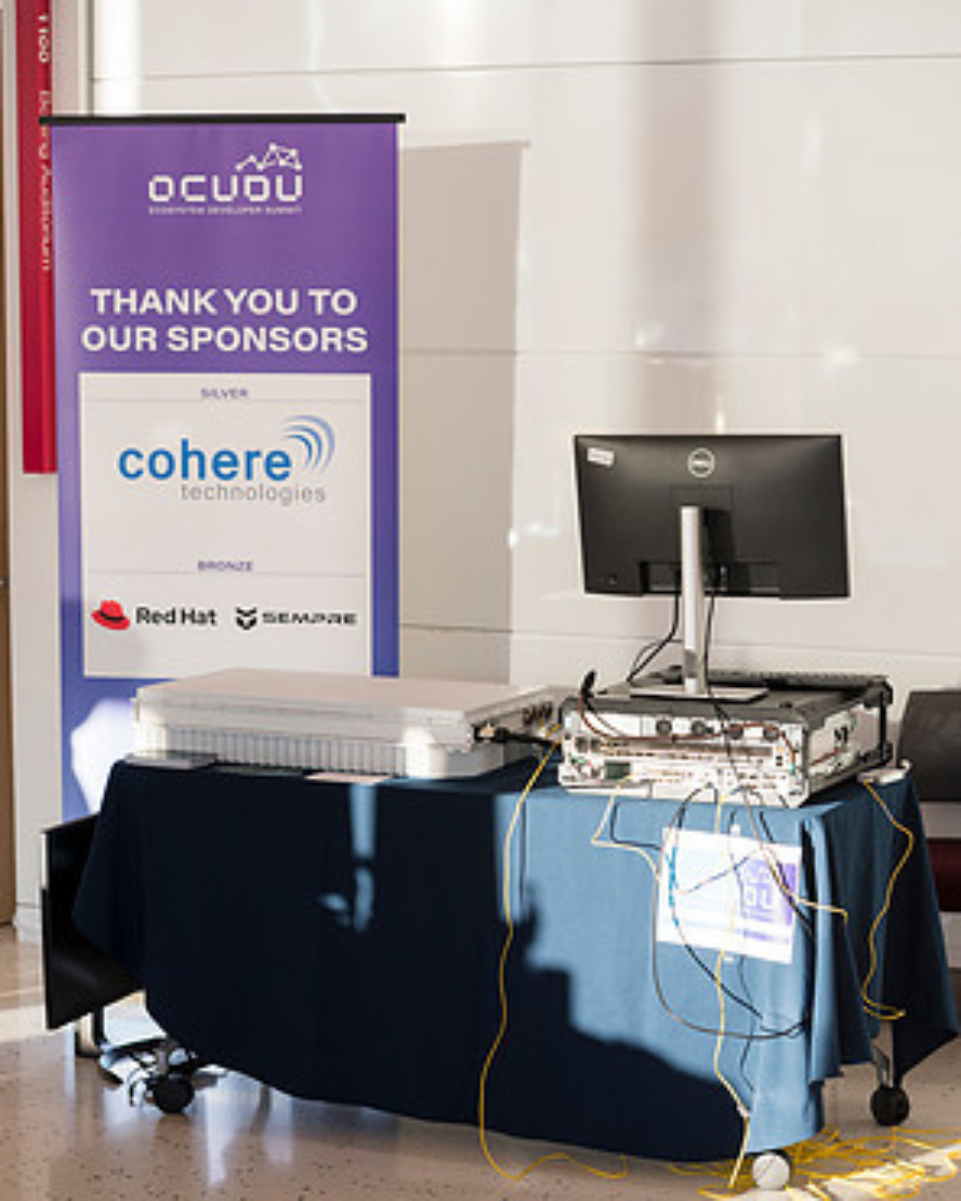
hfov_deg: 19.2
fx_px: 2844
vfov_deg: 23.8
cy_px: 711
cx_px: 480
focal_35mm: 80
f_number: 4
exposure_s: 1/1250
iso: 800
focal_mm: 70
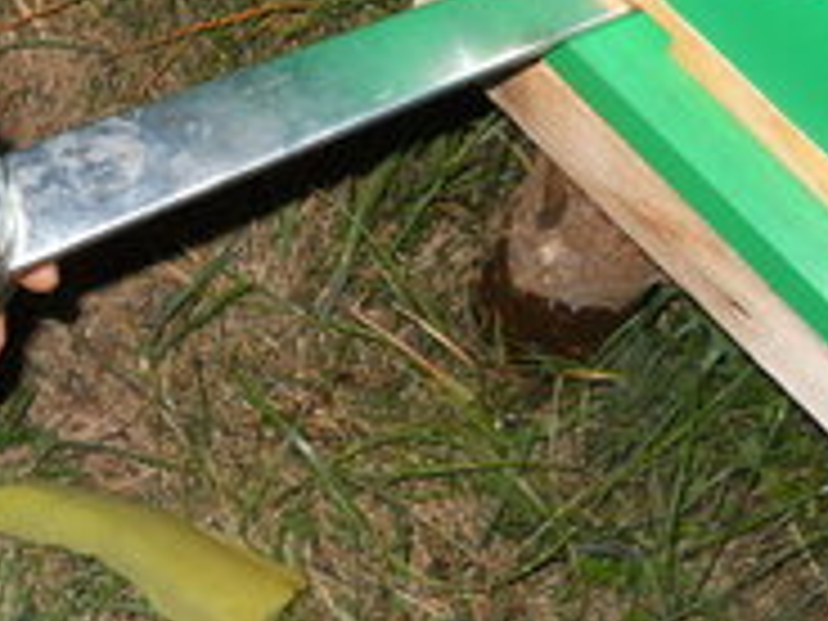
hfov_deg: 24.4
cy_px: 169
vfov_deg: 18.8
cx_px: 99
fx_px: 1866
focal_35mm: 78
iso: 200
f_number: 3.1
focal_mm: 6.72
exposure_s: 1/30
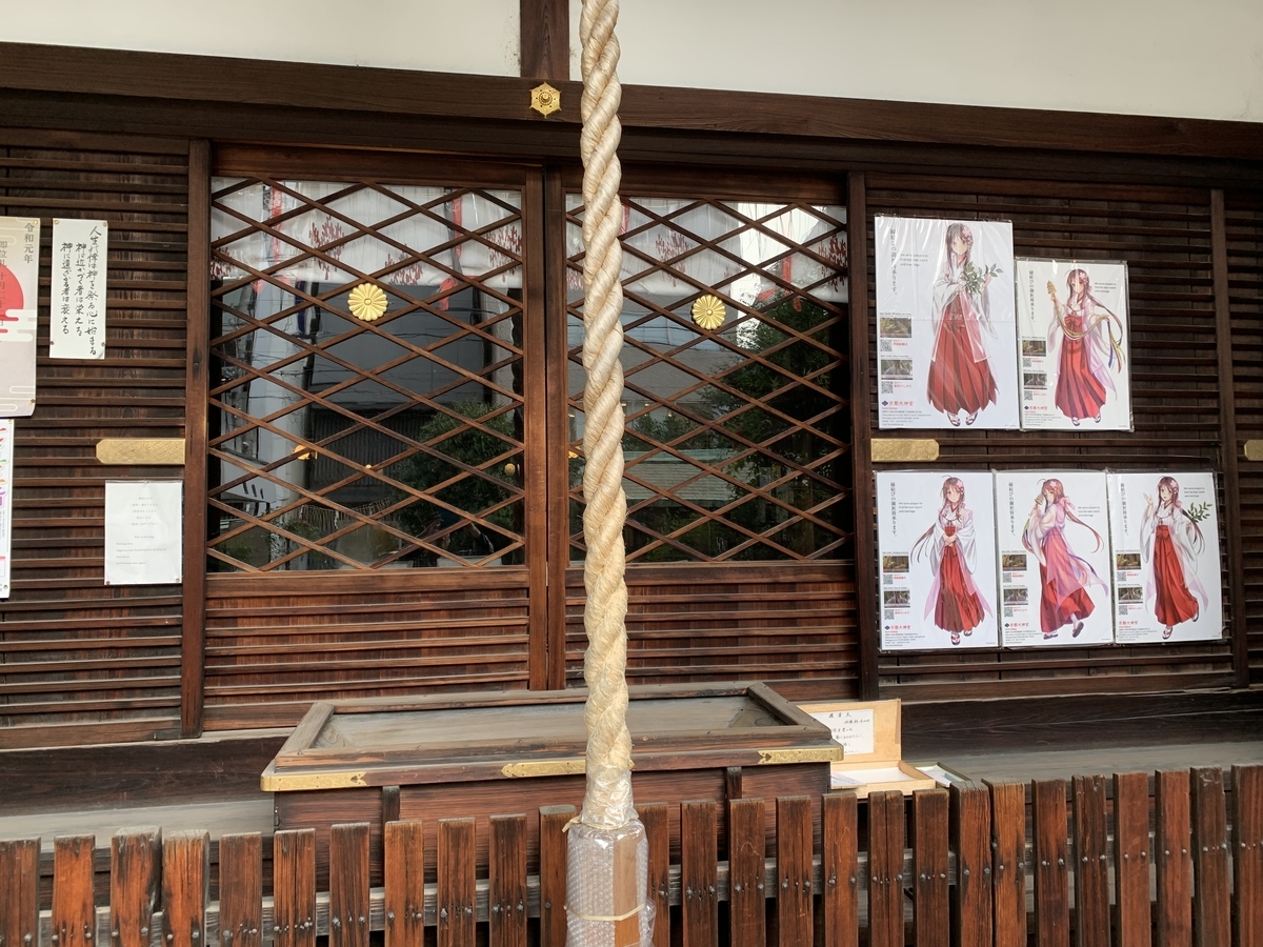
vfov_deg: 53.1
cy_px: 474
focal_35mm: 26
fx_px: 949
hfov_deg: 67.3
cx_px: 632
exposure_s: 1/121
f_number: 1.8
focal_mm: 4.25
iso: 64
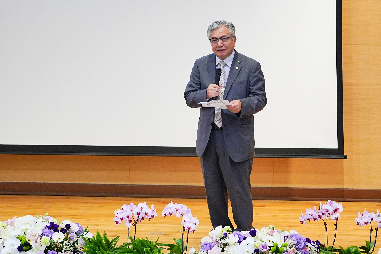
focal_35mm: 165
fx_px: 1746
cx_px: 190
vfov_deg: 8.3
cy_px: 127
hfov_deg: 12.5
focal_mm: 110
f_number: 4
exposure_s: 1/80
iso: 2500
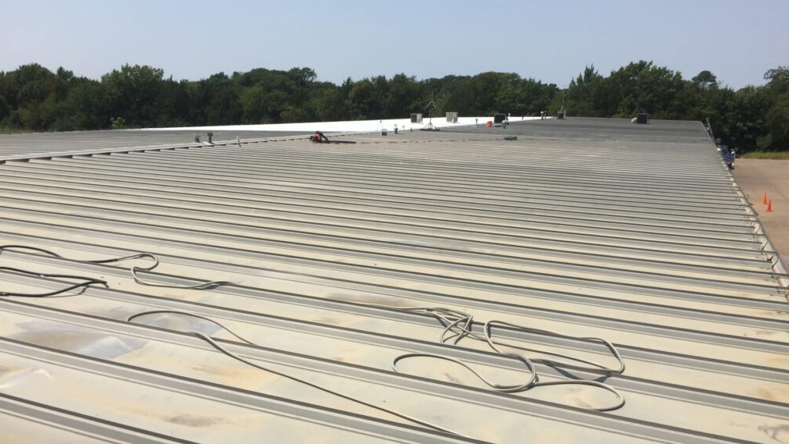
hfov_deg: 61.0
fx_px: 670
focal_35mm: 32
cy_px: 256
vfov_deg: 36.6
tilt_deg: -13.6
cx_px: 395
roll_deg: -0.9
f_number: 2.2
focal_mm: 4.15
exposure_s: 1/3597
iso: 32
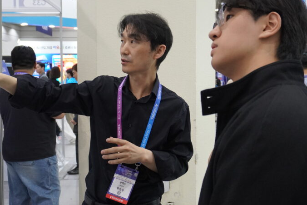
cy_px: 92
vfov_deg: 27.0
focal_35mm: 50
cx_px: 160
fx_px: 426
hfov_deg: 39.6
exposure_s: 1/200
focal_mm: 22
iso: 2000
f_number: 4
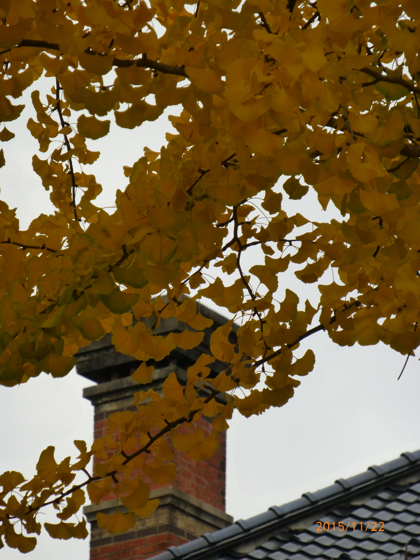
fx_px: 4287
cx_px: 210
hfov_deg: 5.6
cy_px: 280
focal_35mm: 265
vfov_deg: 7.5
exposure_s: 1/320
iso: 160
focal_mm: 47.3
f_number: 5.8
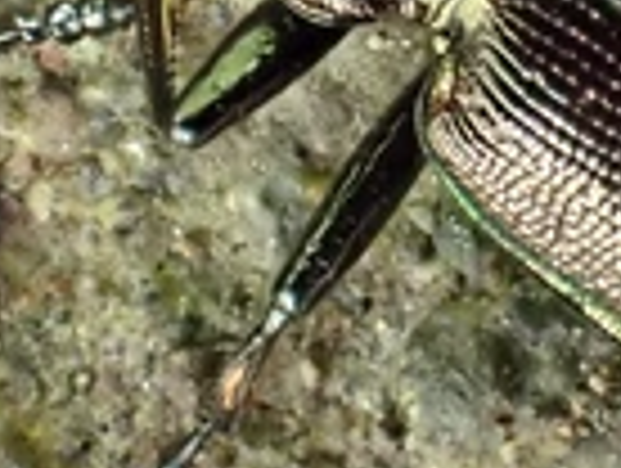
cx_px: 540
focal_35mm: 139
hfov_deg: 14.1
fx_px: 2498
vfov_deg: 10.6
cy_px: -68
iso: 800
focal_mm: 5.4
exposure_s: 1/30
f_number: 3.2
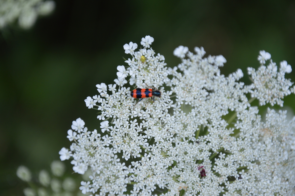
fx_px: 1290
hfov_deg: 13.0
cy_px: 98
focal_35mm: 158
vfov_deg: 8.7
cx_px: 148
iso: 400
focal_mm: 105
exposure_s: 1/500
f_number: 5.6
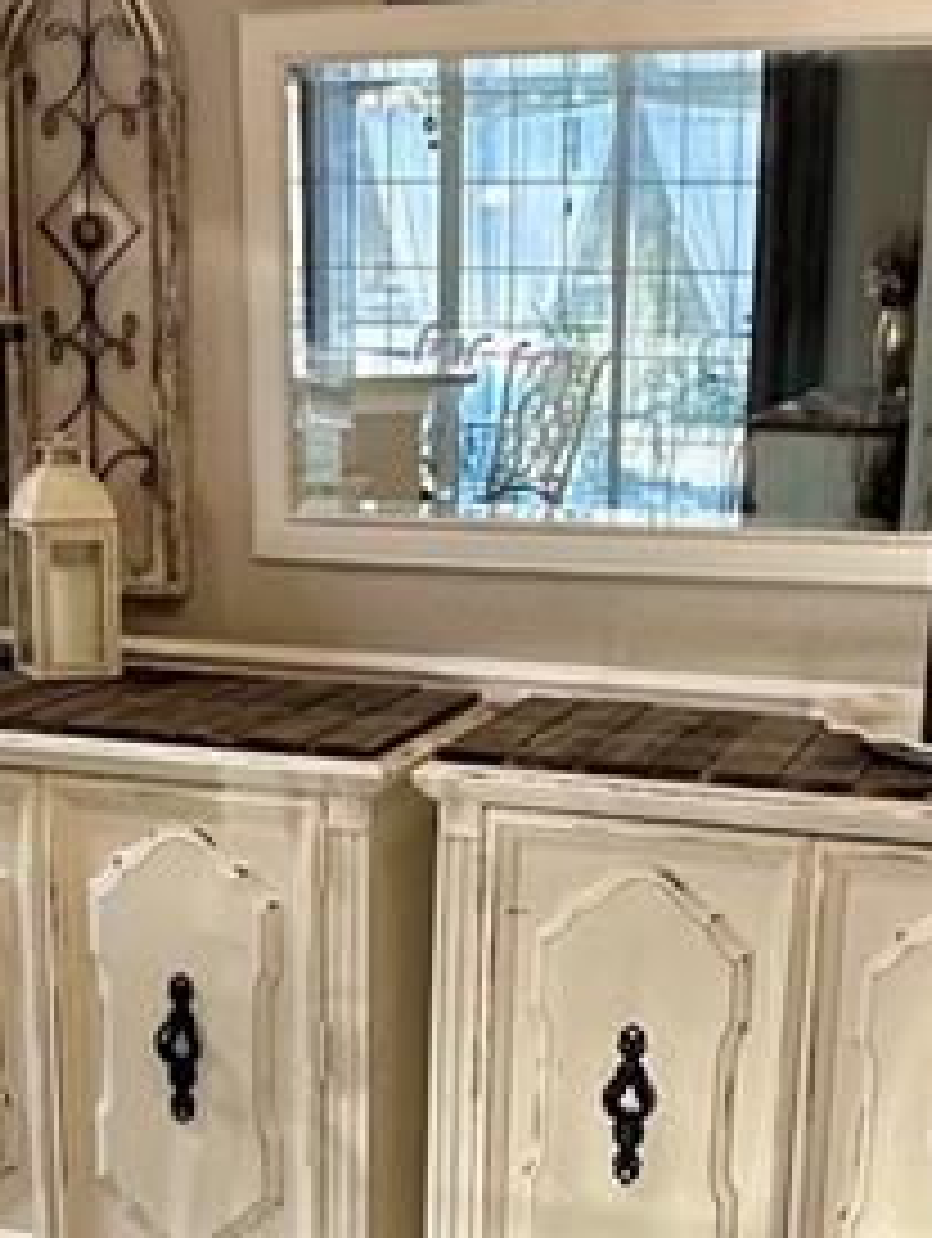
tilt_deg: -16.6
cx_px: 437
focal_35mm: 61
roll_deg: -1.5
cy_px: 950
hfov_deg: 24.1
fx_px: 2185
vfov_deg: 31.0
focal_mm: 2.22
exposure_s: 1/60
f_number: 2.2
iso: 320
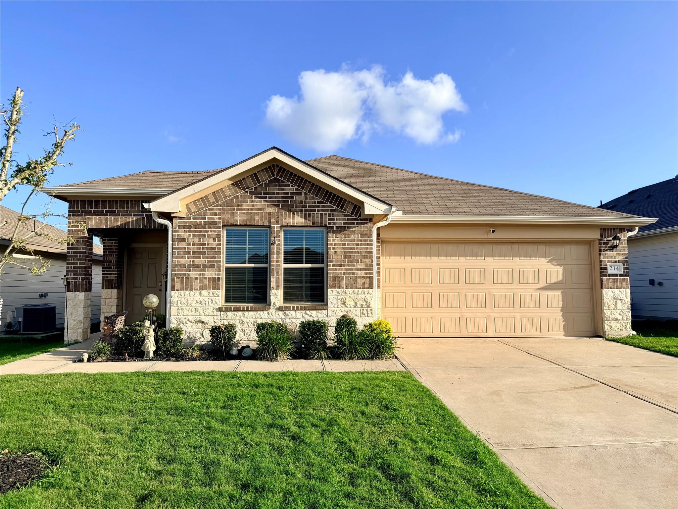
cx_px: 339
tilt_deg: +4.1
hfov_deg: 71.6
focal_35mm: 24
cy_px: 254
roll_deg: +0.5
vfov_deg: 56.8
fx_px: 470
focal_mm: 6.76
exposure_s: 1/3759
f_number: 1.78
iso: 80
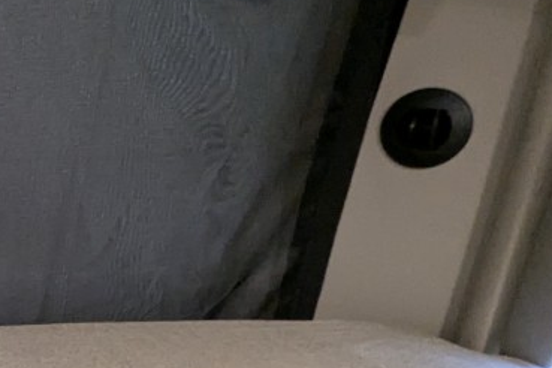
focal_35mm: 63
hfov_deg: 23.6
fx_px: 966
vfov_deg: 20.3
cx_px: -325
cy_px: 428
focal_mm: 2.35
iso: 382
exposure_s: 1/57.4
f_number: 2.2
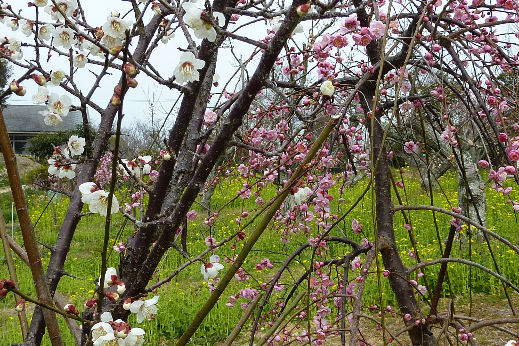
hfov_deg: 36.9
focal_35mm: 54
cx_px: 260
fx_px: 778
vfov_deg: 25.1
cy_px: 183
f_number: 4
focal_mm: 4.7
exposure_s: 1/400
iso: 80
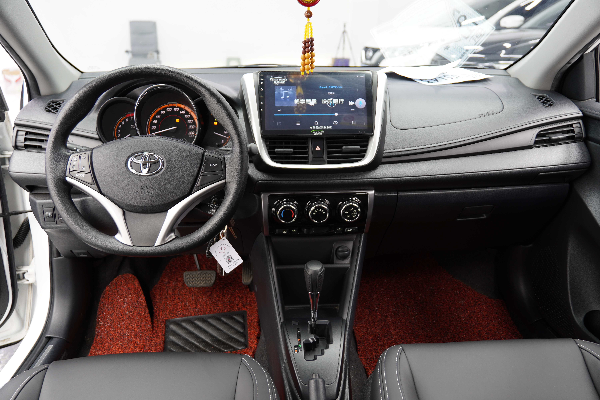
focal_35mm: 28
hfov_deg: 64.6
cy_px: 200
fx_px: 475
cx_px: 300
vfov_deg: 45.7
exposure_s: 1/20
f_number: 2.8
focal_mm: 19
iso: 160
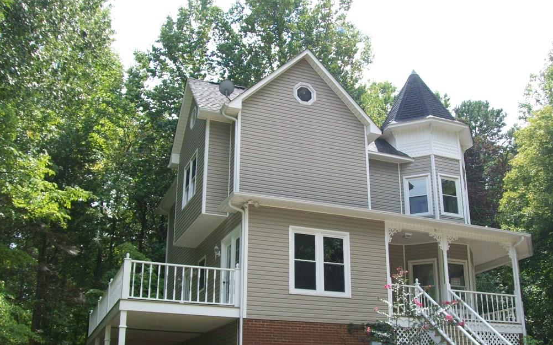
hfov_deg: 50.4
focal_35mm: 39
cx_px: 279
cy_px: 210
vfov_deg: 32.6
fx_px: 588
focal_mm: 6
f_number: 2.7
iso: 64
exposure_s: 1/400
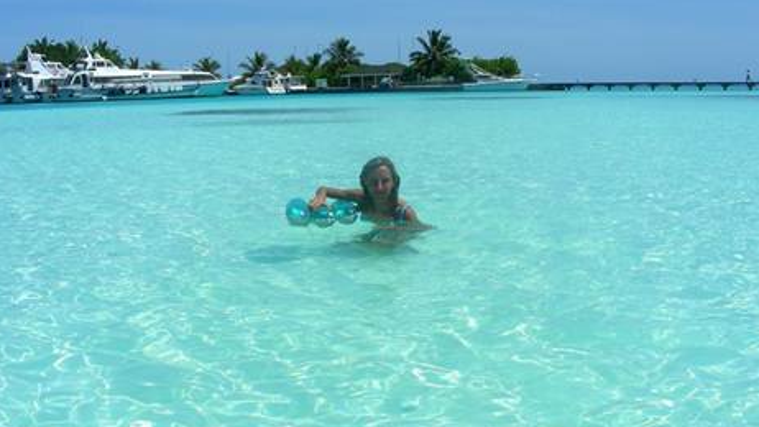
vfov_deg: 27.7
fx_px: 866
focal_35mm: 43
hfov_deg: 47.4
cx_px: 380
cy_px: 184
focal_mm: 6.3
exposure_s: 1/517
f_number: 6.8
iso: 50
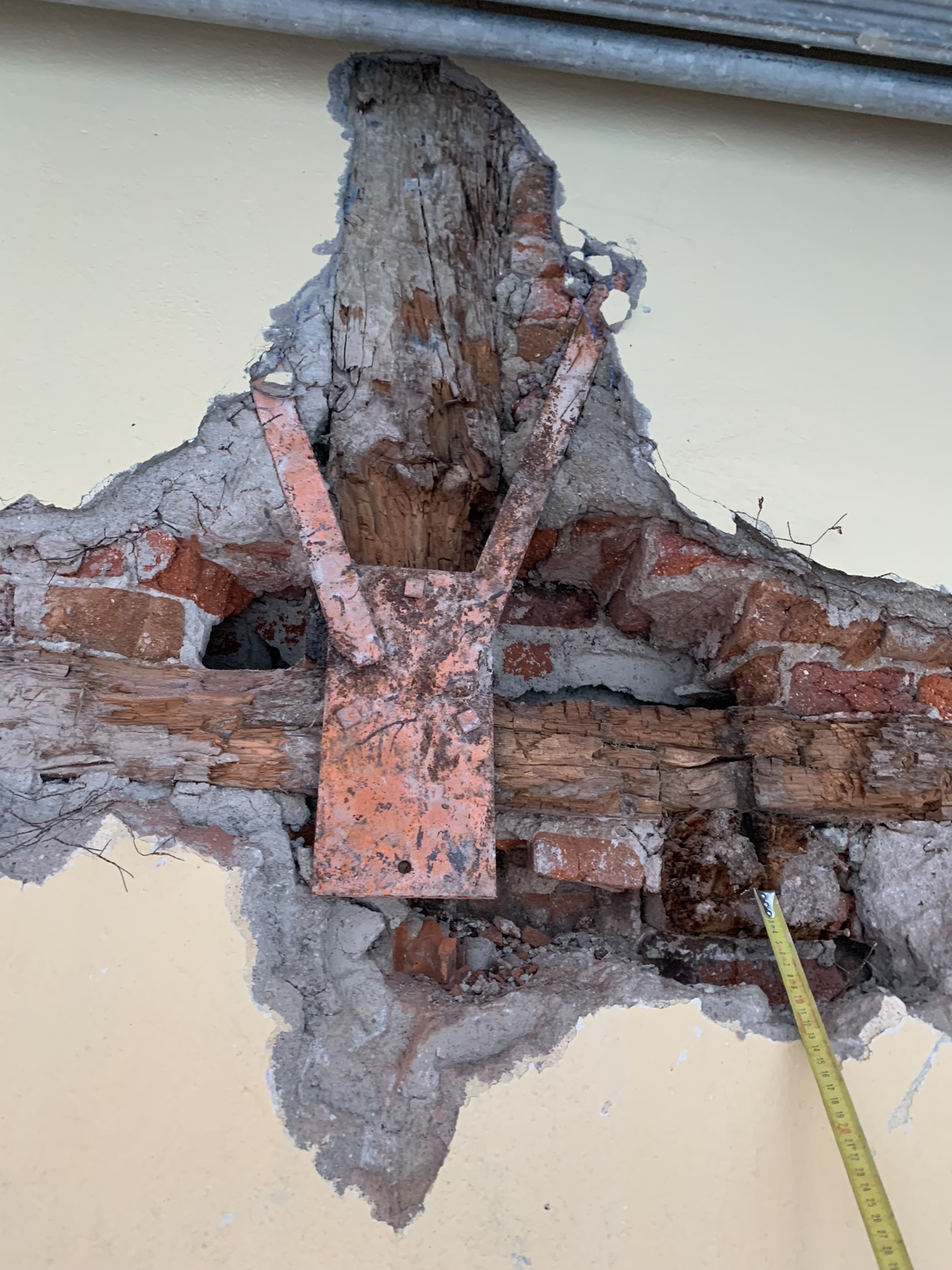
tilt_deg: +30.5
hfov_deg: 53.1
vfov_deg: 67.3
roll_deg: -0.2
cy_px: 635
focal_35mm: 26
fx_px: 953
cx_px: 476
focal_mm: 4.25
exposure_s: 1/60
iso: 250
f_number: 1.8
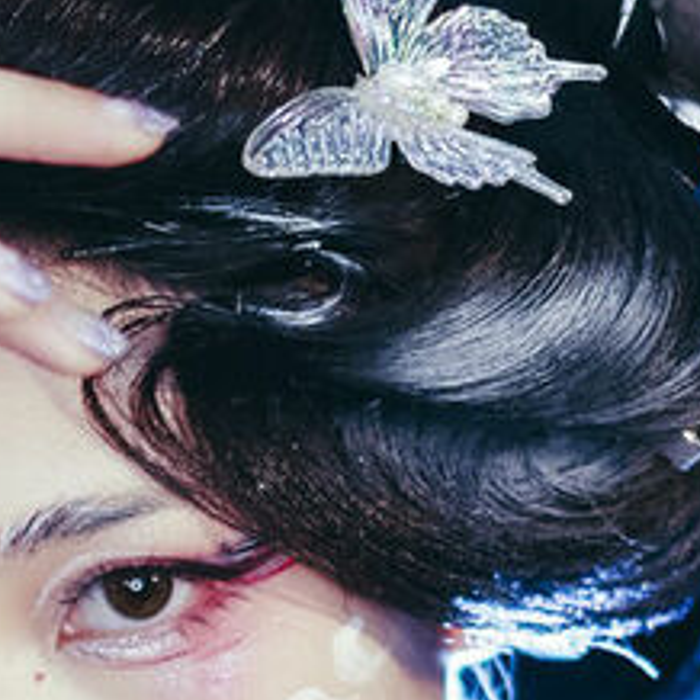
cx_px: -61
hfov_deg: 5.8
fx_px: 6886
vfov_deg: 5.8
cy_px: 718
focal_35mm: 301
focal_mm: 50
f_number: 2
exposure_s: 1/100
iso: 320
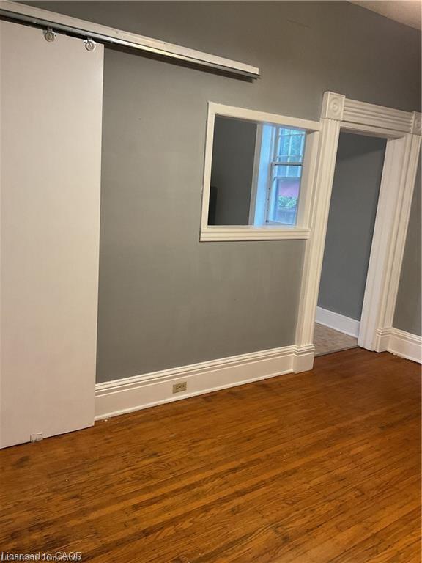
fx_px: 471
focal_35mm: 29
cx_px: 211
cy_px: 282
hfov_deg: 48.2
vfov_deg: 61.7
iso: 160
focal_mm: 3
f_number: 1.8
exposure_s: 1/60
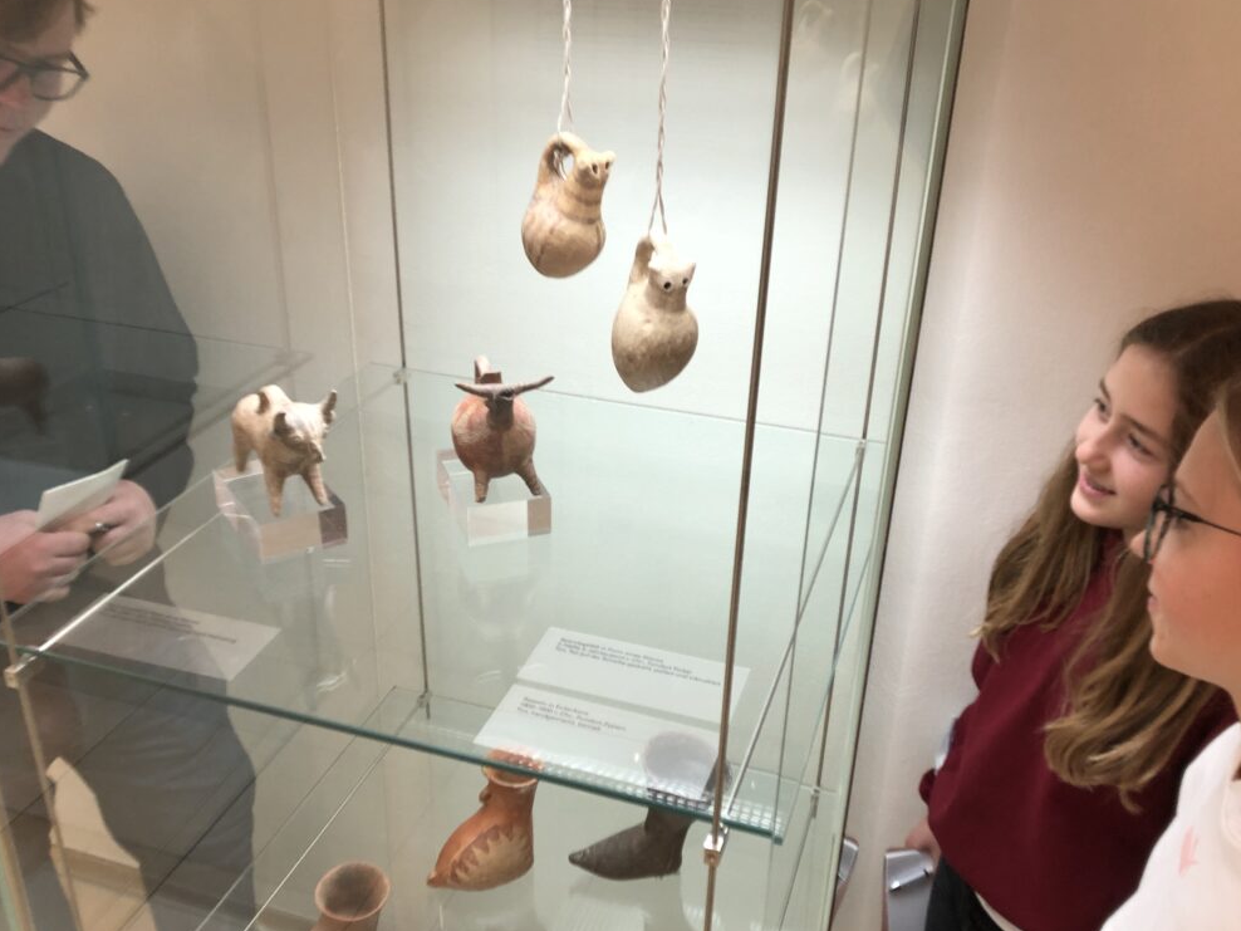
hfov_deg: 53.9
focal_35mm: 34
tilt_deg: -28.8
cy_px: 486
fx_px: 1219
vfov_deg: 41.8
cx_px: 588
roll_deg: -1.1
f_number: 1.8
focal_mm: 3.99
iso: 32
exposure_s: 1/20
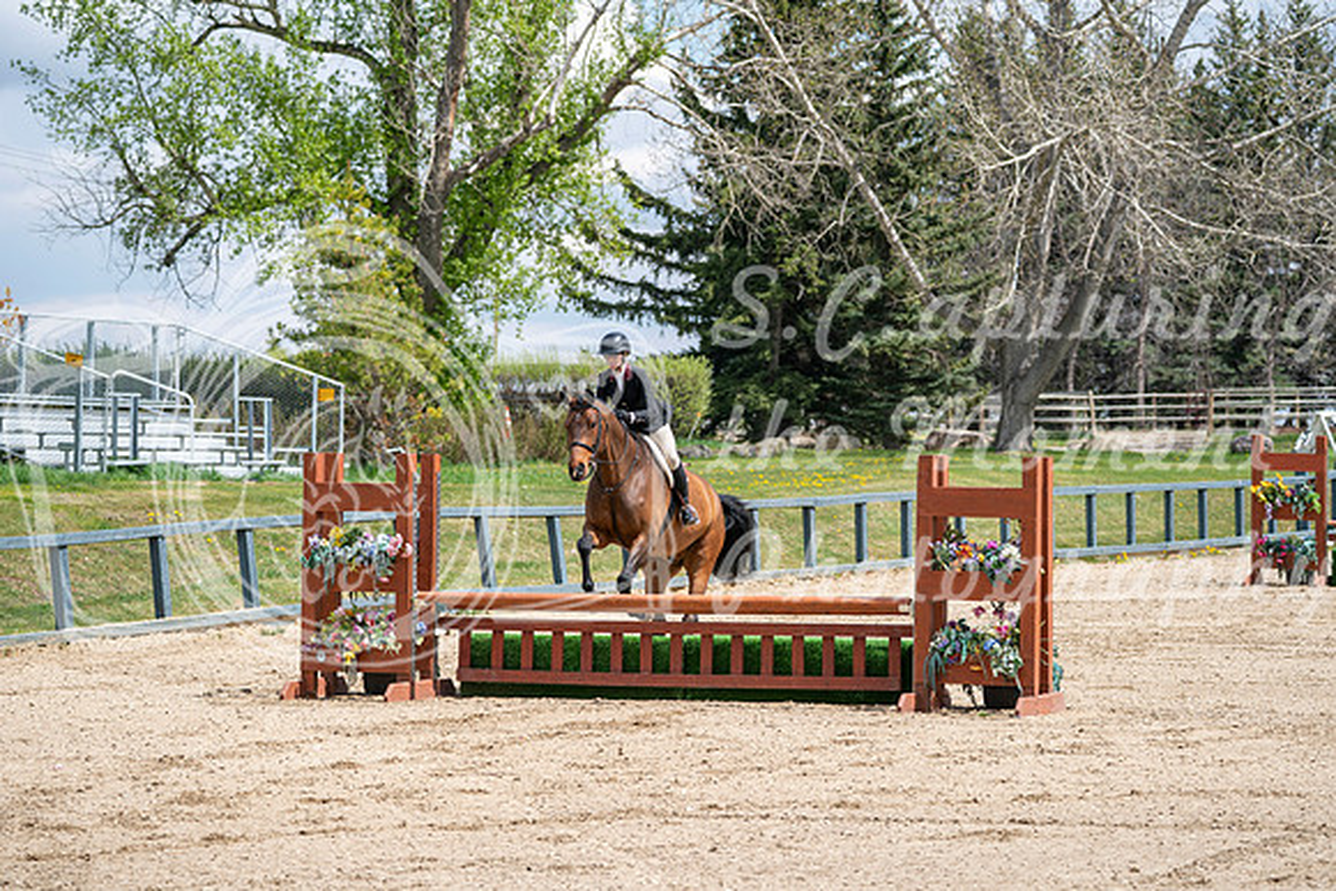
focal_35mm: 143
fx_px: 5308
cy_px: 446
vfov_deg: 9.6
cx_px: 668
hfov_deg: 14.3
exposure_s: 1/500
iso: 100
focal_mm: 143
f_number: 5.6
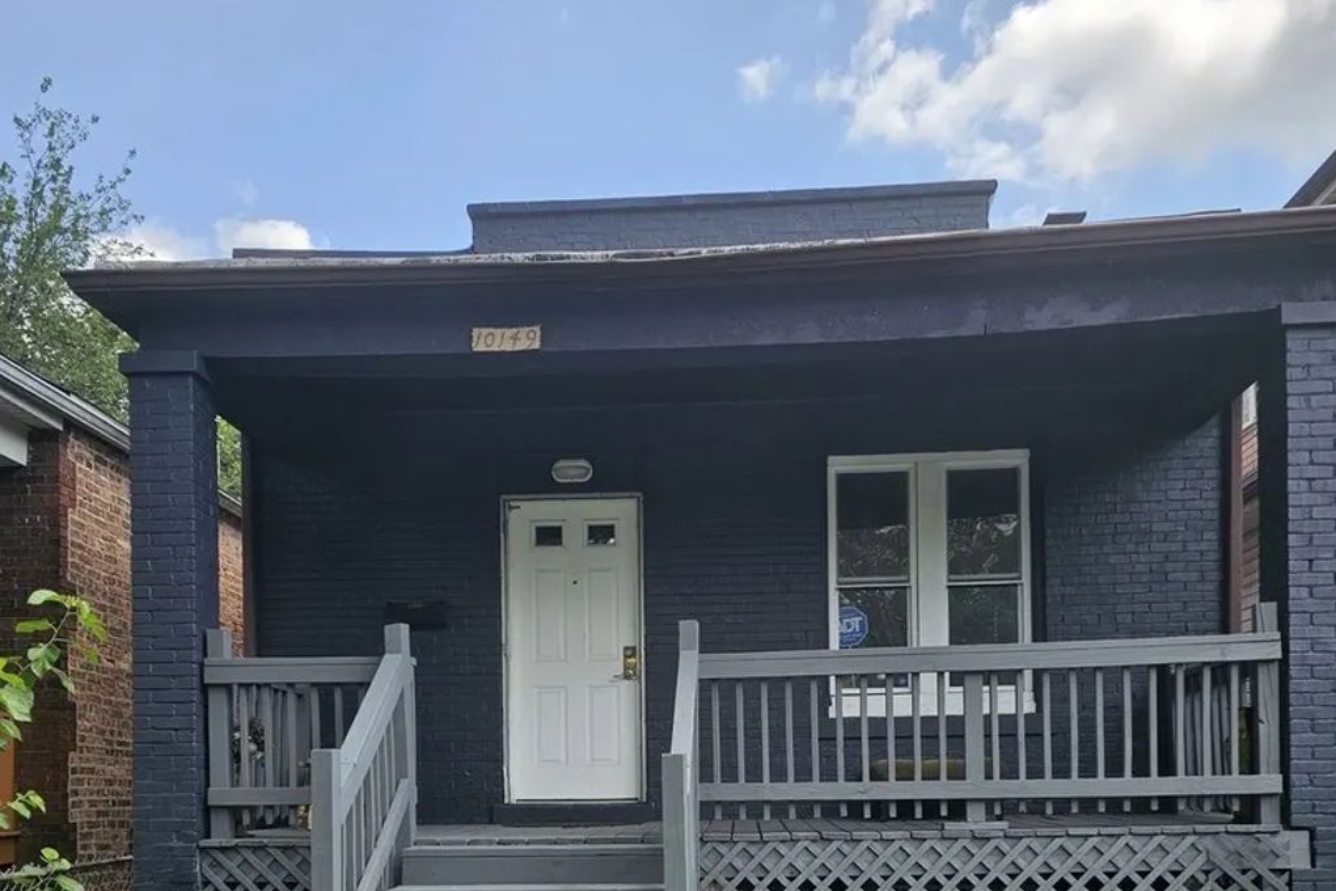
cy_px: 762
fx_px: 1187
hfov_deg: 58.7
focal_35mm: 32
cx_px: 669
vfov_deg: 38.9
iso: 10
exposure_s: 1/372
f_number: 1.7
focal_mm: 6.3
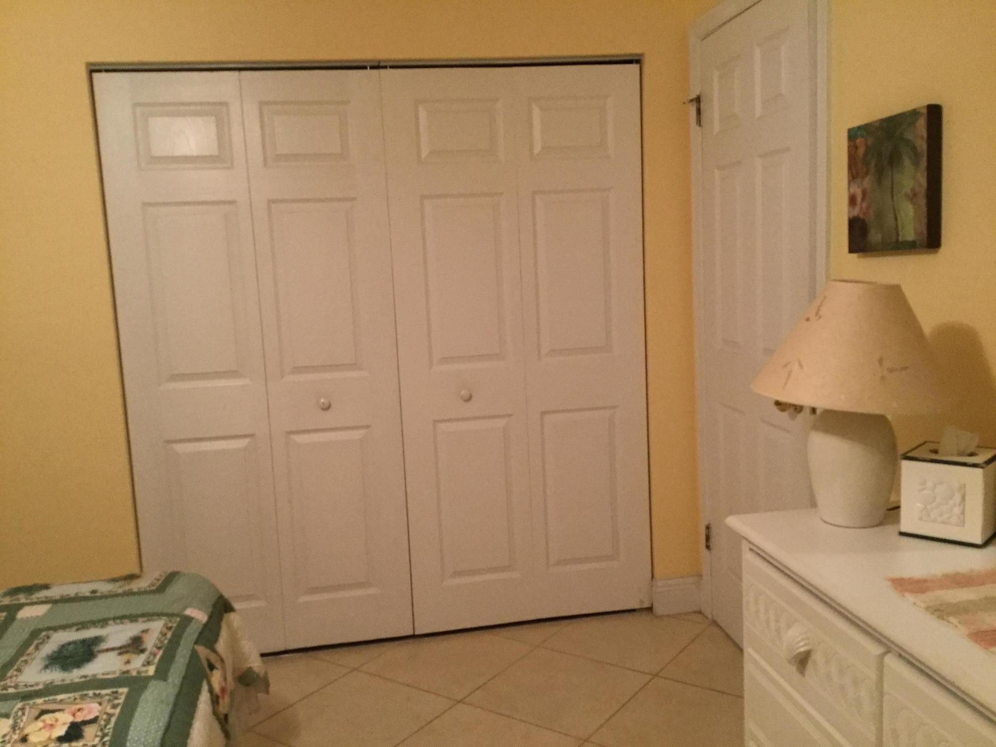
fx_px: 892
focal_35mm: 31
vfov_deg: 45.4
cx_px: 498
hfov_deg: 58.4
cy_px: 374
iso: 160
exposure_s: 1/30
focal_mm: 3.3
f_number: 2.4
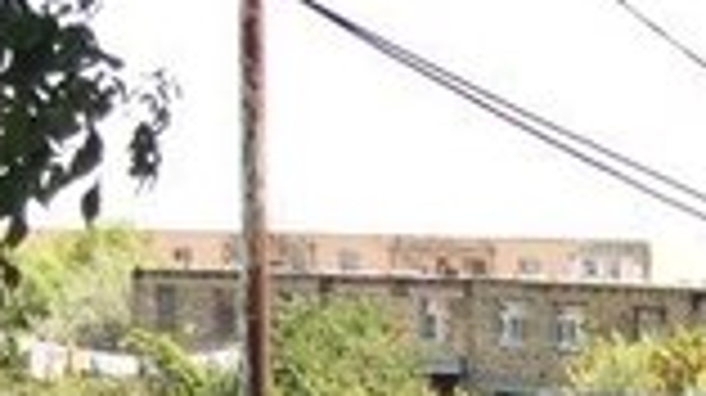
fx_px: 2488
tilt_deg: -11.6
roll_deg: -3.7
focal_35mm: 133
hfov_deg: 14.2
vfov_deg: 8.1
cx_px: 1286
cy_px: 1096
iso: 32
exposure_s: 1/578
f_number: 2.2
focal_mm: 4.15
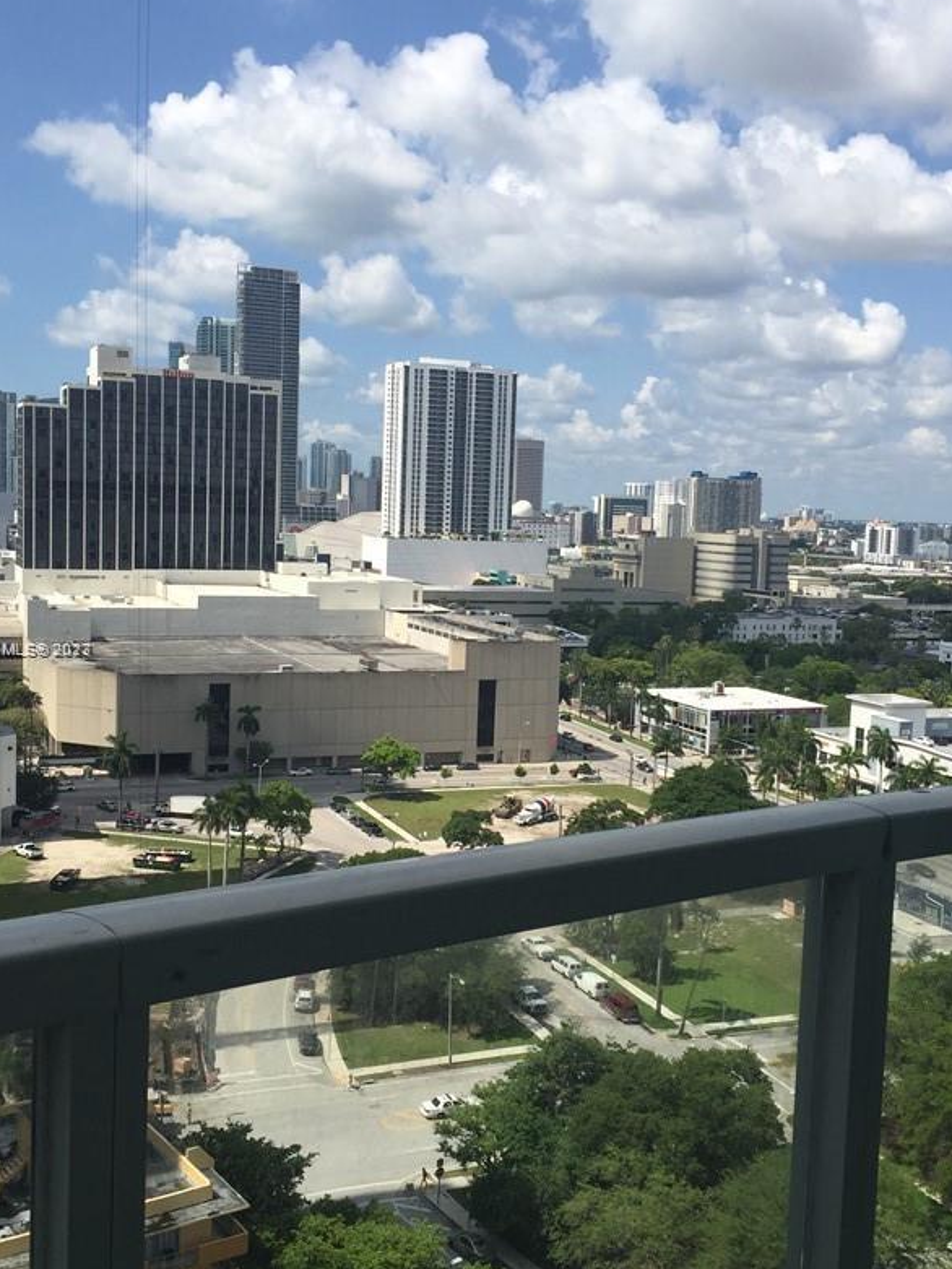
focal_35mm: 38
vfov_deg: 49.0
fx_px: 1393
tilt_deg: -5.8
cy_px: 650
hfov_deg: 37.7
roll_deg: -1.9
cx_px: 465
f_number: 2.2
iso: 32
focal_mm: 4.15
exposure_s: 1/2825
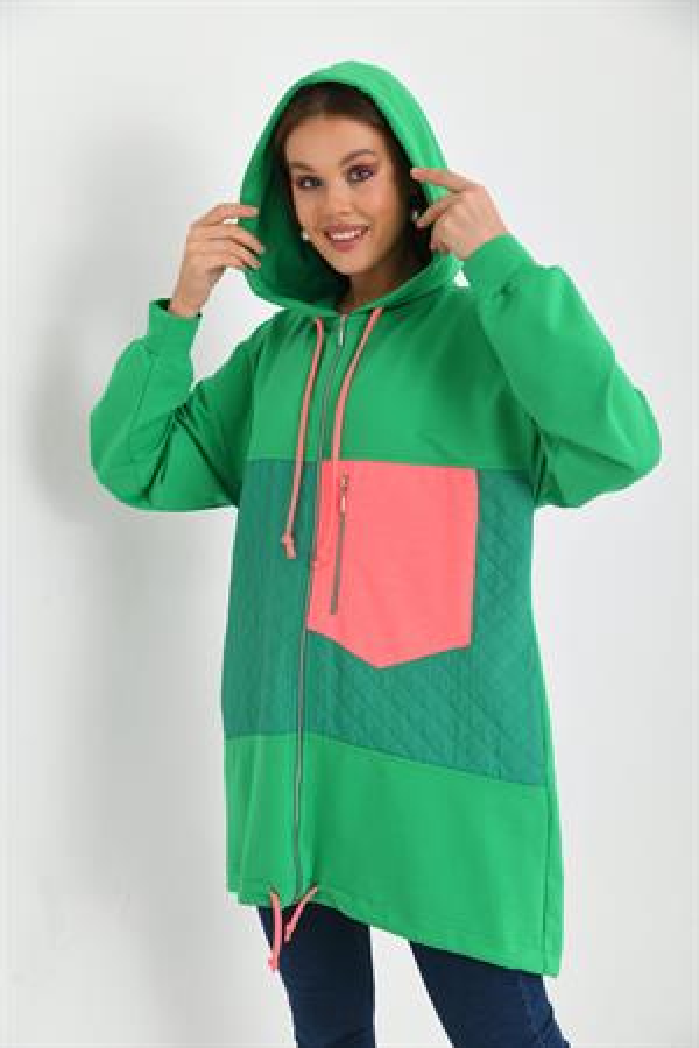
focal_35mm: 50
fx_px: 1456
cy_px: 524
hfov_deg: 27.0
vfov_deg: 39.6
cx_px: 350
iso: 100
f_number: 5.6
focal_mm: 50
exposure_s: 1/125
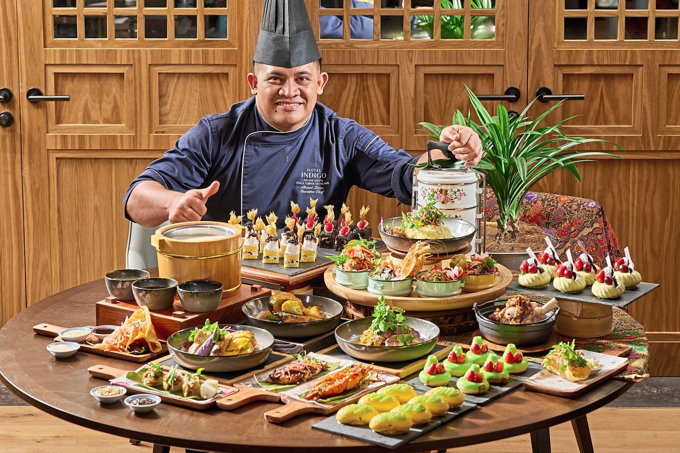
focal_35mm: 96
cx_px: 340
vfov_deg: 14.2
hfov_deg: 21.2
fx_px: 1813
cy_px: 226
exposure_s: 1/125
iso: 64
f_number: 8
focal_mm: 96
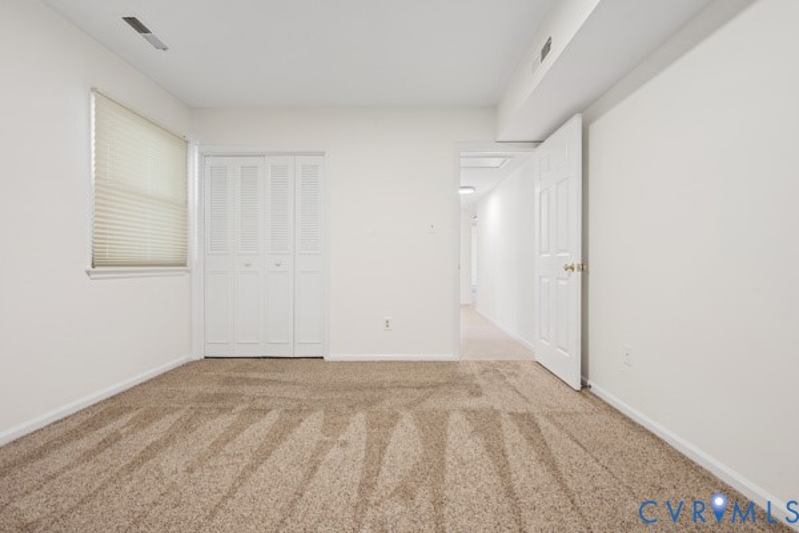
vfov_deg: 77.3
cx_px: 400
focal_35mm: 15
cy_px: 266
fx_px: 333
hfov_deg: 100.4
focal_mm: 15
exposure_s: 1/2.5
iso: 320
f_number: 8
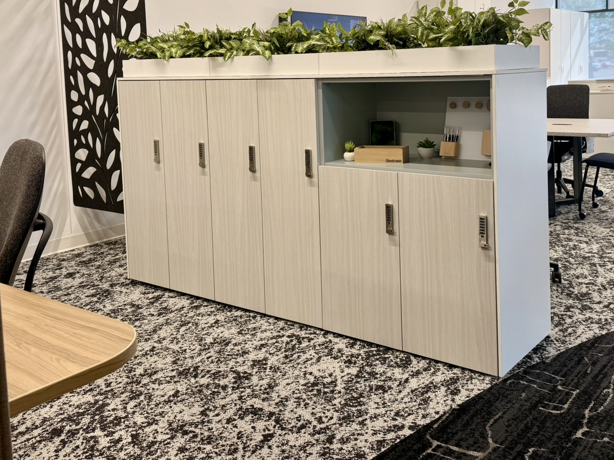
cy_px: 115
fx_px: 656
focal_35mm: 37
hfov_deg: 49.6
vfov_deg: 37.7
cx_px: 387
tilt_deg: -4.0
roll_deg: +1.7
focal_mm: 6.76
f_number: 1.78
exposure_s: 1/120
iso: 80
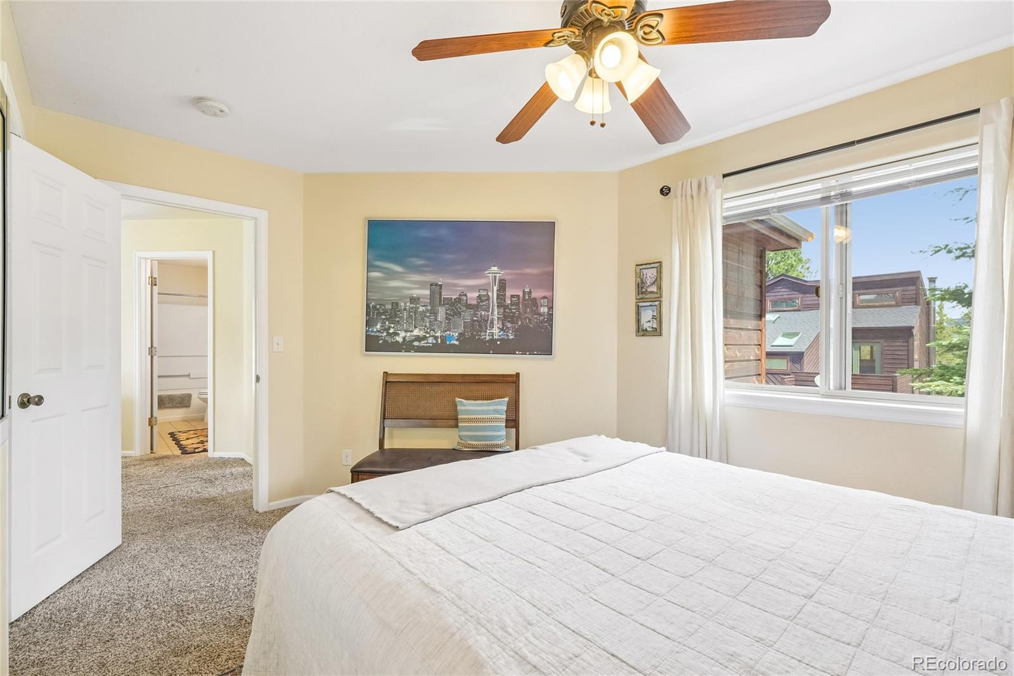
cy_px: 338
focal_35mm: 15
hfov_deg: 100.4
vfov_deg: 77.3
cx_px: 507
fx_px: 422
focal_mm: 10
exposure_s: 1/25
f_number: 8
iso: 800
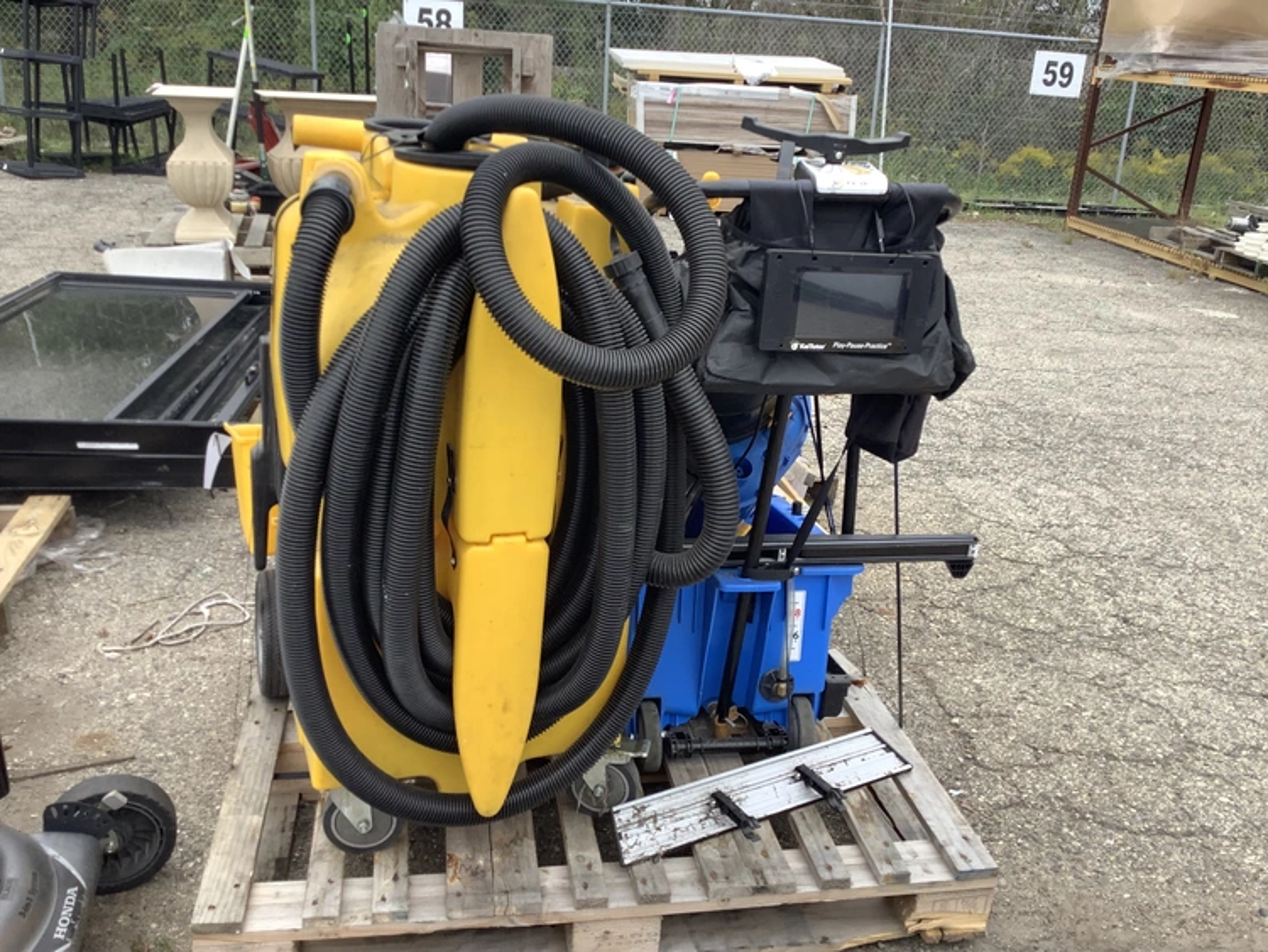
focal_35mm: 31
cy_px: 476
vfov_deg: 45.5
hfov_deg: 58.3
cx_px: 634
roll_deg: -3.0
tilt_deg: -19.2
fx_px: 1136
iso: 25
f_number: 2.4
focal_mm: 3.3
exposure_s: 1/255
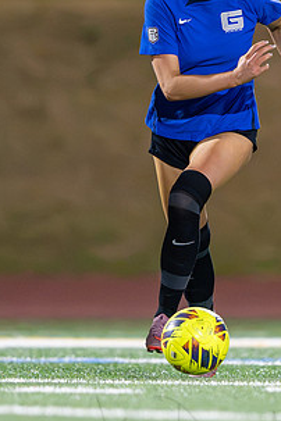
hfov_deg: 0.9
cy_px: 169
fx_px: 17374
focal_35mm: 1484
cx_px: 277
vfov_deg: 1.4
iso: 10000
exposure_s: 1/1000
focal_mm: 400
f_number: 2.8
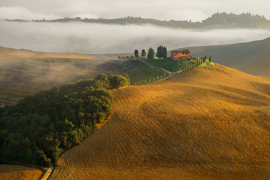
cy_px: 90
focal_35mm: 160
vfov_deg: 8.6
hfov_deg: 12.8
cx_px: 135
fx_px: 1201
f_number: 14
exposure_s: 1/15
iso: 100
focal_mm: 160
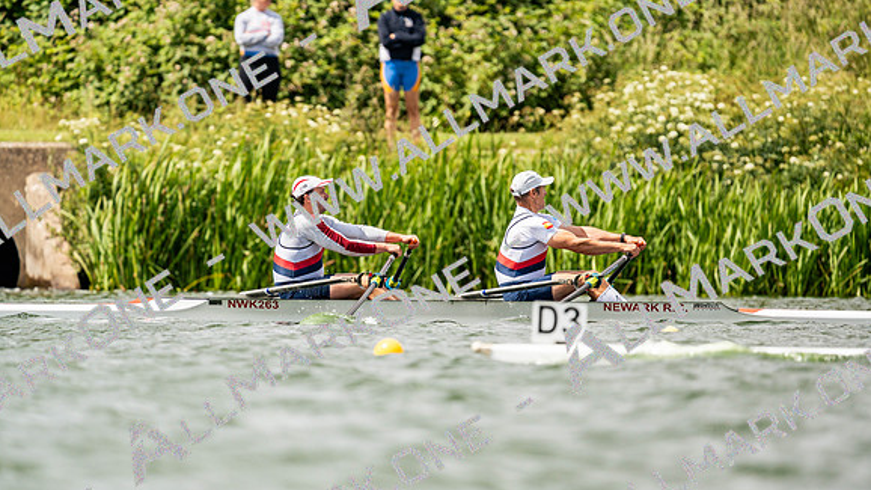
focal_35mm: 631
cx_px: 436
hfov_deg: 3.4
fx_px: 14572
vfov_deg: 1.9
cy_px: 253
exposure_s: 1/2000
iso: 320
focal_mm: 600
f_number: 6.3
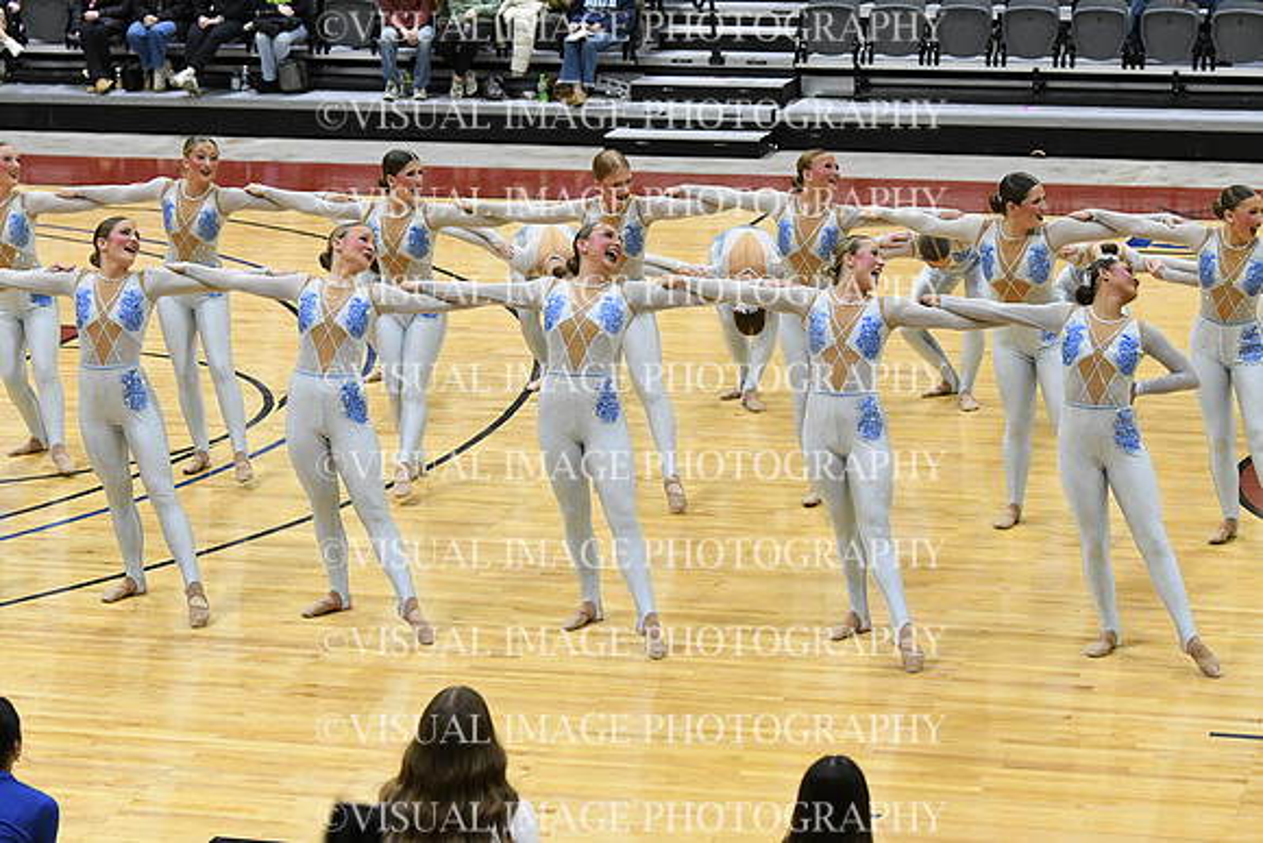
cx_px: 632
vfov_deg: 13.0
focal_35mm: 105
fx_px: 3684
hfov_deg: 19.5
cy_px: 422
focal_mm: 70
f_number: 4
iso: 5000
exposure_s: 1/400
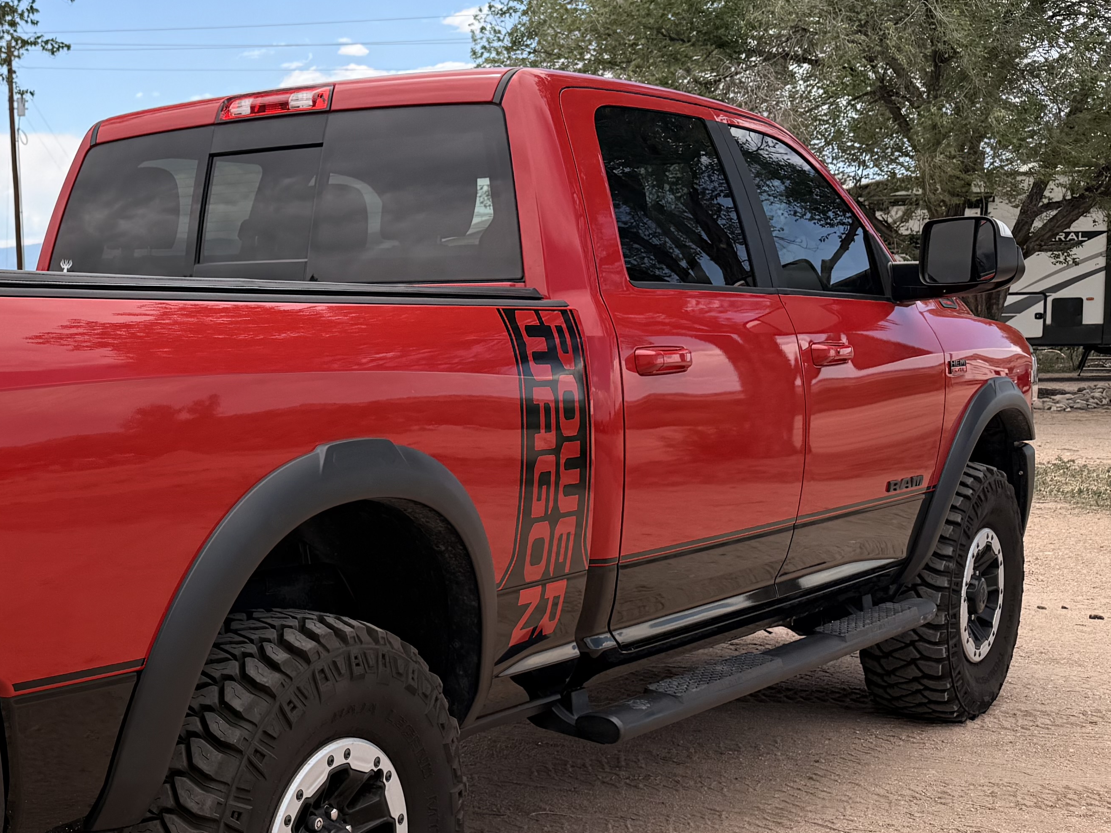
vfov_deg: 27.9
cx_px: 86
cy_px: 520
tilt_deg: -6.9
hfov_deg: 34.5
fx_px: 1669
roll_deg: +3.2
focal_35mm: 52
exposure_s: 1/3021
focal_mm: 6.76
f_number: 1.78
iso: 100
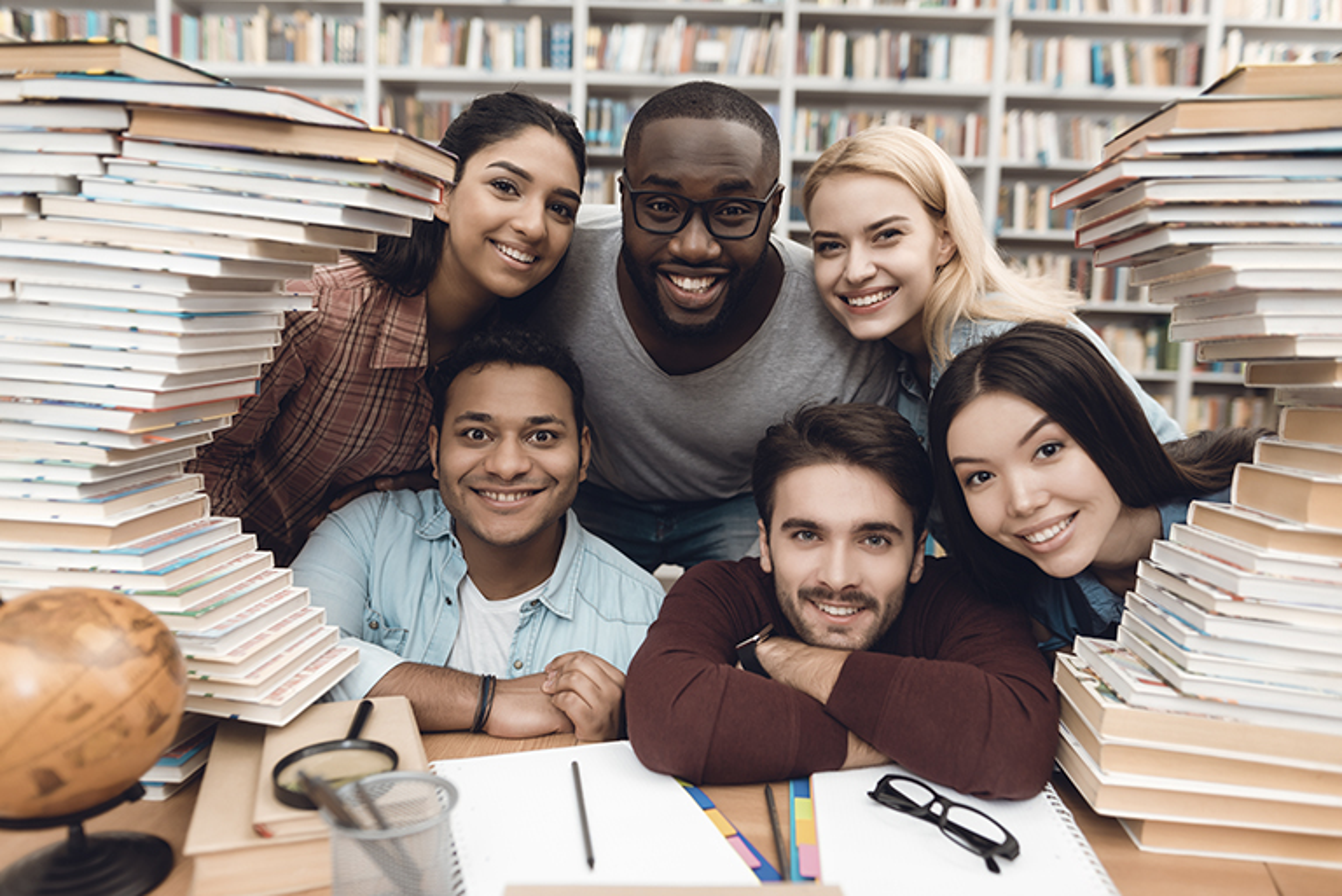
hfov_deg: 73.7
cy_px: 448
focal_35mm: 24
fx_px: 895
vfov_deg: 53.2
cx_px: 671
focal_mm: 24
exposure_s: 1/160
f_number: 2.5
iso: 250
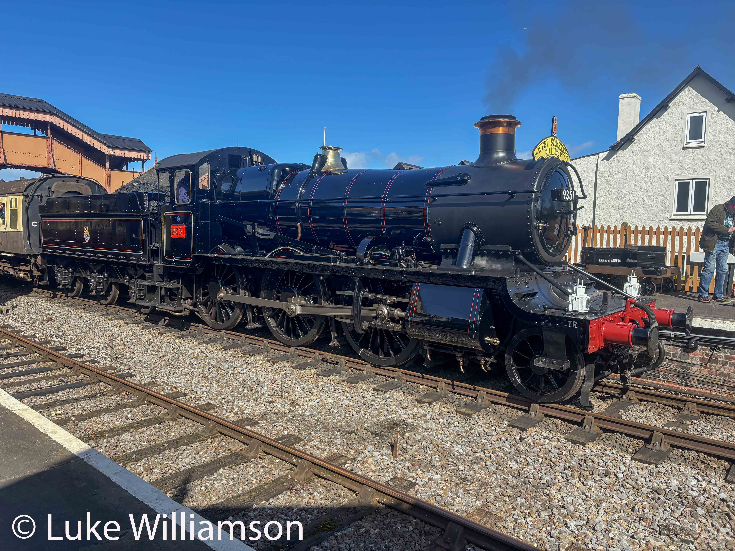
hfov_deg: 67.3
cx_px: 368
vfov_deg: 53.1
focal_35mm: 26
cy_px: 276
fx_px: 552
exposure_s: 1/2513
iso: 50
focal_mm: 5.96
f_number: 1.6
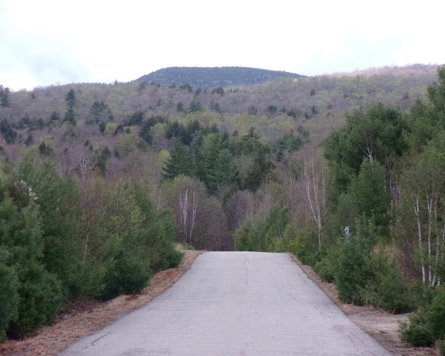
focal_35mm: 121
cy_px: 178
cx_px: 229
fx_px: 1594
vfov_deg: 12.7
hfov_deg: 15.9
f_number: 6.2
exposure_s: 1/280
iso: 200
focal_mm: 20.6
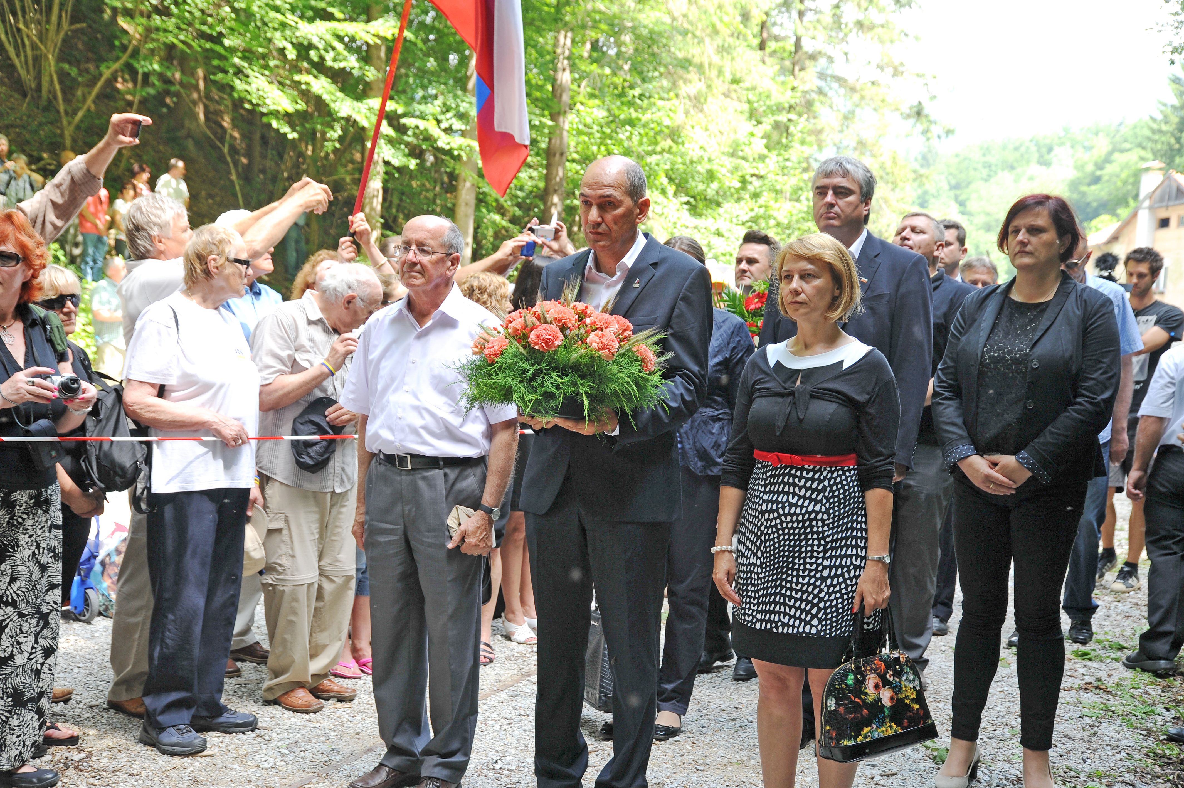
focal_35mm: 48
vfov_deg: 28.0
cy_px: 394
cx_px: 592
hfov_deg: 41.1
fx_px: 1578
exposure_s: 1/125
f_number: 5.6
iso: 400
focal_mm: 48
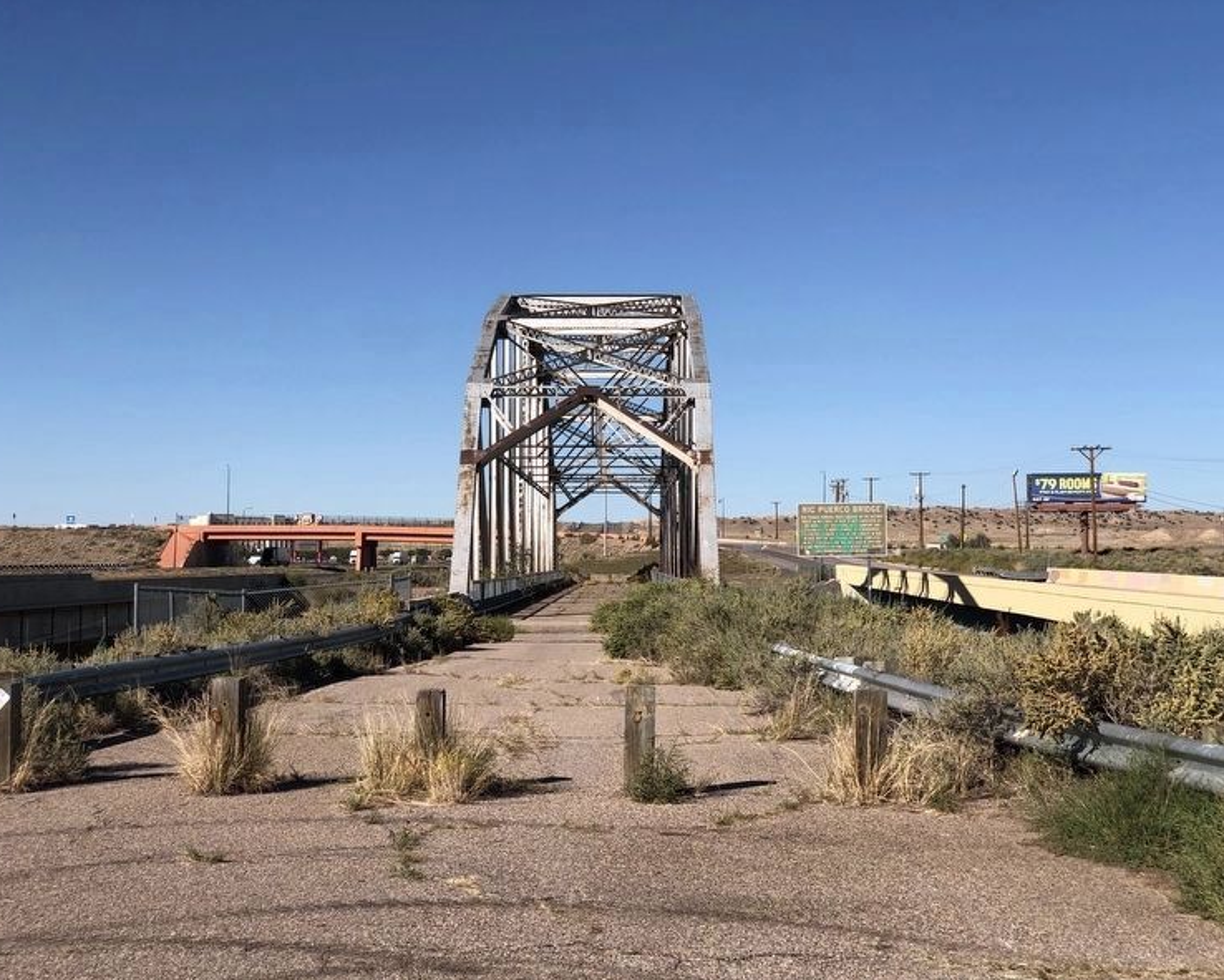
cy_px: 491
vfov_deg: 27.6
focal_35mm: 55
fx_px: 1993
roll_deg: +1.2
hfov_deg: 34.1
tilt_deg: +2.3
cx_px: 640
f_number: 2.4
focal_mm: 6
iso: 16
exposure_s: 1/1675
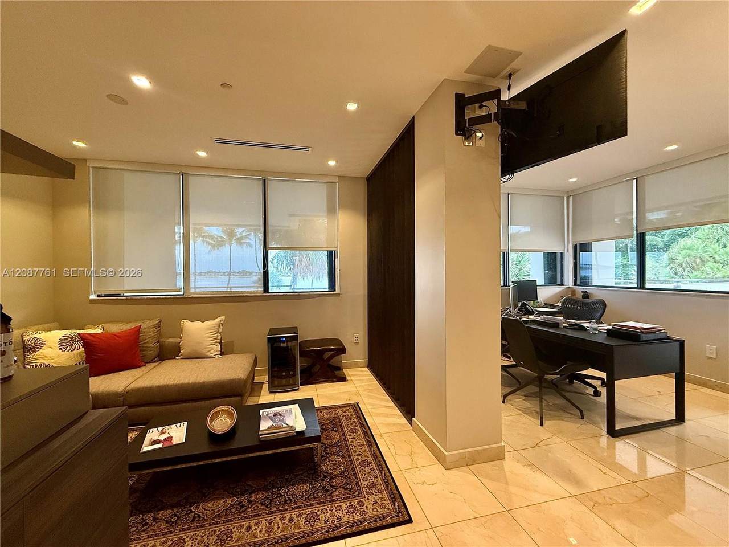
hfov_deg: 102.1
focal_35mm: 14
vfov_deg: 85.7
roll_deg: -0.6
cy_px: 274
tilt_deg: -0.8
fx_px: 295
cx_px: 364
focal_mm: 2.22
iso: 400
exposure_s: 1/120
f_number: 2.2
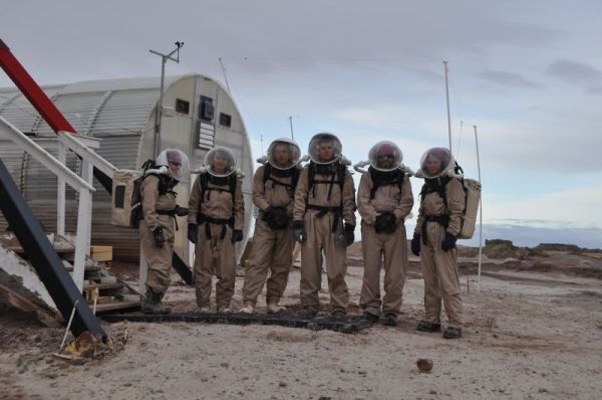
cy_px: 200
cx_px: 301
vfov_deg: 26.4
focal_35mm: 51
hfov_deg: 38.9
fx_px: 851
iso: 200
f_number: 8
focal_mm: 34
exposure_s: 1/250
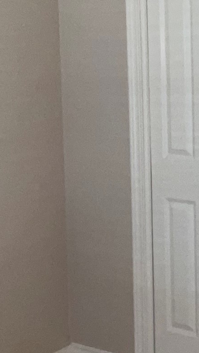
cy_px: 159
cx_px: 230
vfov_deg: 25.6
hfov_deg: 14.2
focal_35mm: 83
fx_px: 778
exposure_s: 1/60
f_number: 1.8
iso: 125
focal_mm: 3
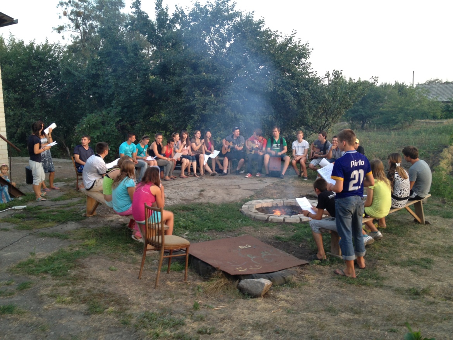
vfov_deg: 40.7
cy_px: 170
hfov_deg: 52.6
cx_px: 226
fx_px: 458
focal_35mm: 35
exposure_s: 1/20
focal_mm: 4.28
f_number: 2.4
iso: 80
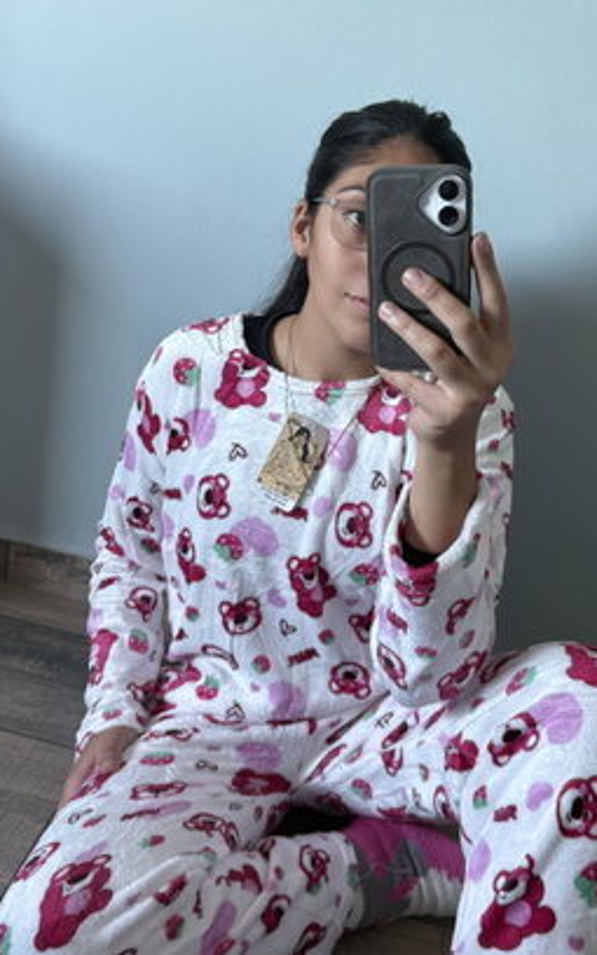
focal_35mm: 36
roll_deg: -10.9
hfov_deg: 35.3
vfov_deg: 54.0
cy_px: 465
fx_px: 937
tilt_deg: -10.4
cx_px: 307
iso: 160
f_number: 1.6
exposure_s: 1/60
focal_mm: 5.96
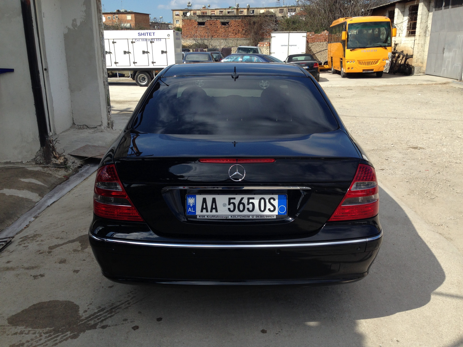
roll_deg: -1.7
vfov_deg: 42.9
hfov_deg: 55.4
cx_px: 232
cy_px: 174
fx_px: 441
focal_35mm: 33
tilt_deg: -15.7
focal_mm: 4.12
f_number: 2.4
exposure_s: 1/1506
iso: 50
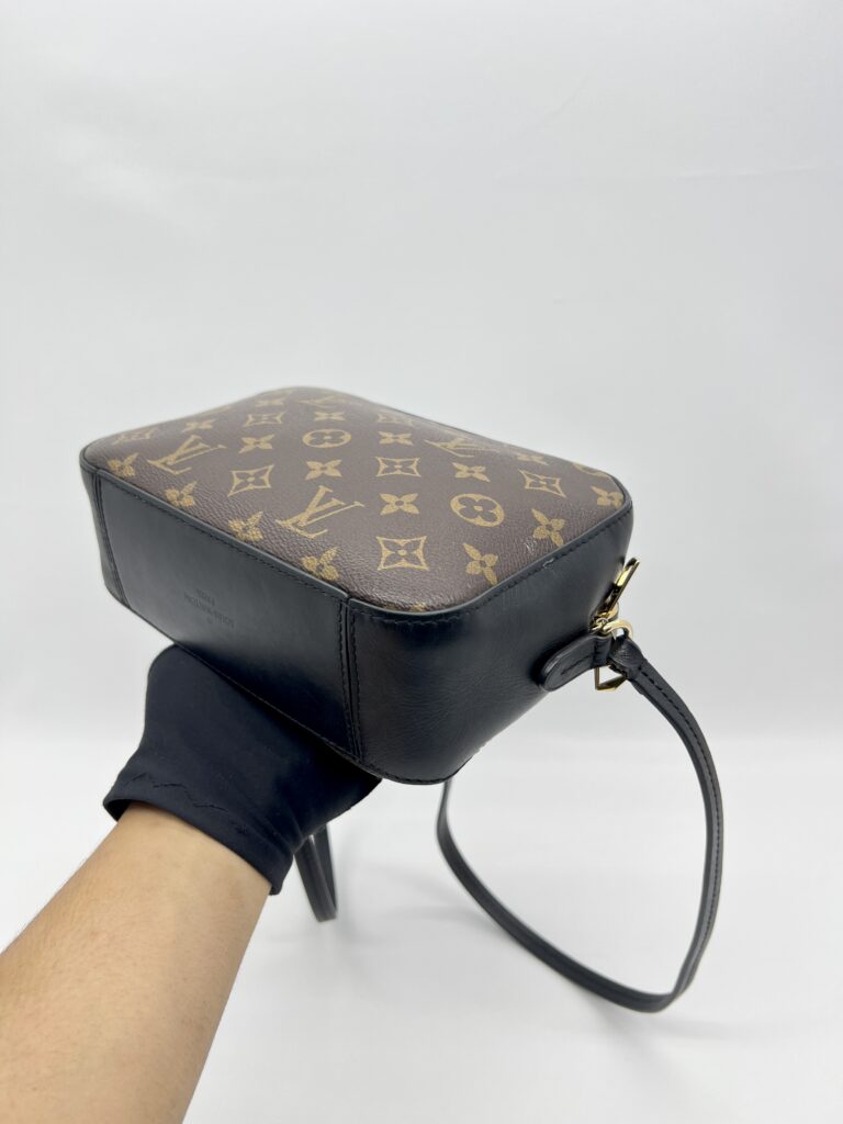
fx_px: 844
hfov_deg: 53.1
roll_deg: +2.1
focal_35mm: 26
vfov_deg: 67.3
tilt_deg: -23.3
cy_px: 562
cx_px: 422
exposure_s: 1/108
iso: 32
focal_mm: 5.7
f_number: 1.5
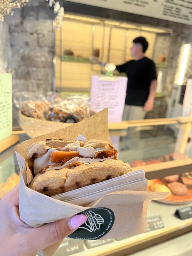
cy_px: 128
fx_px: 192
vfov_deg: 67.3
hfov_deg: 53.1
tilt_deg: -17.6
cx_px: 96
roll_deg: -3.7
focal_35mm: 26
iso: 200
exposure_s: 1/50
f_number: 1.6
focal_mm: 5.1
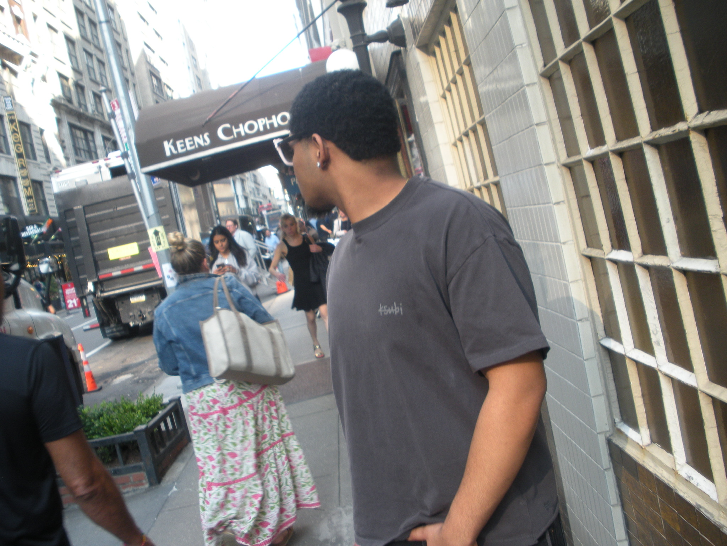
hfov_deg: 51.4
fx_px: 756
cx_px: 364
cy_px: 273
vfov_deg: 39.7
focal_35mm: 36
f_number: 3.5
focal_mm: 6.3
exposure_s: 1/59.7
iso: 90
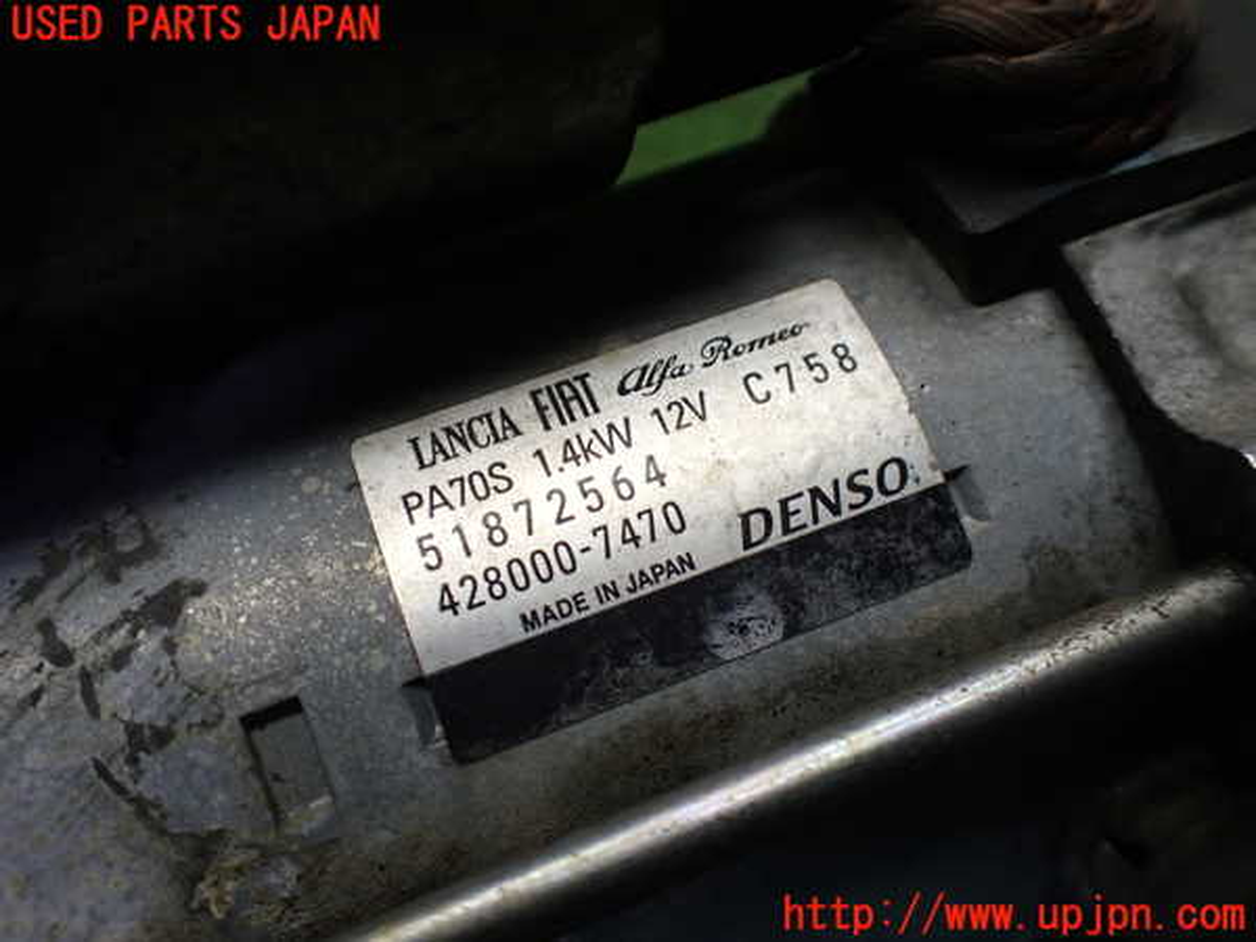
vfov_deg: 46.8
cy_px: 471
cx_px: 628
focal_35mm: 30
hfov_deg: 60.0
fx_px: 1089
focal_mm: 5.4
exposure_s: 1/125
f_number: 2.3
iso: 250
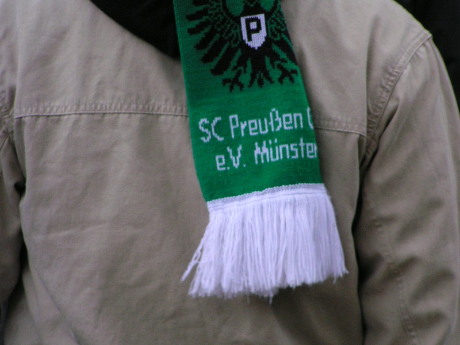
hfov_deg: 5.2
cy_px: 172
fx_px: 5050
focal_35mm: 380
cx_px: 230
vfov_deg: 3.9
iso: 200
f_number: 3.5
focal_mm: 58
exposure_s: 1/125
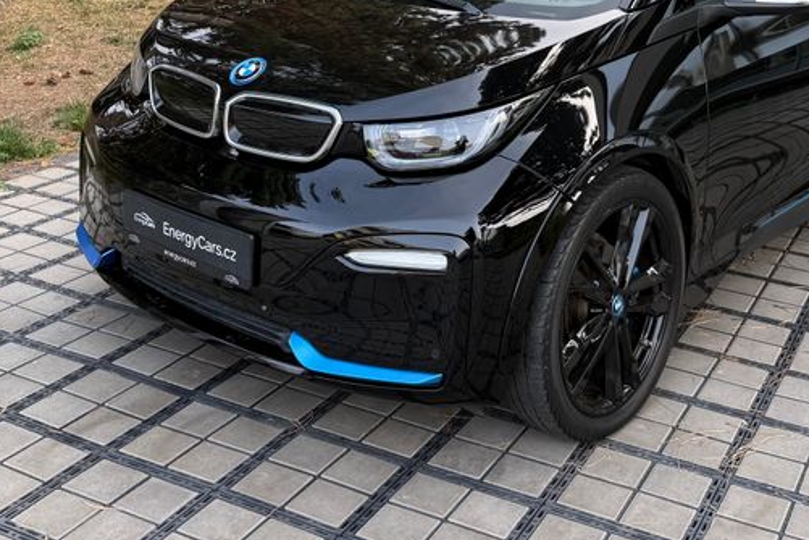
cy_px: -58
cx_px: 446
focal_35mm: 51
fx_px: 1146
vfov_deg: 24.6
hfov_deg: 38.8
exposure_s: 1/322
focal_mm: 6.76
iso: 80
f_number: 1.78
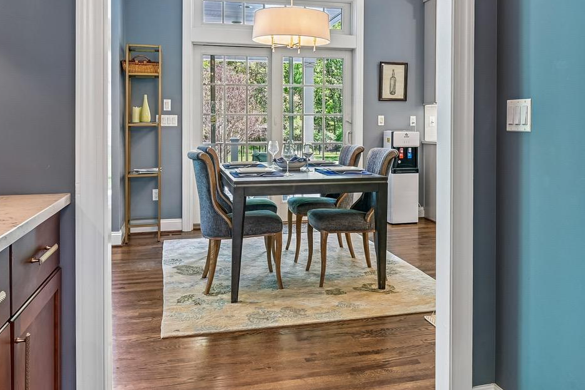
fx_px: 568
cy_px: 140
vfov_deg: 37.5
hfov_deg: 53.8
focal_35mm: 35
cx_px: 371
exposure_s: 1/3.33
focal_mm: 16
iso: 100
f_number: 8
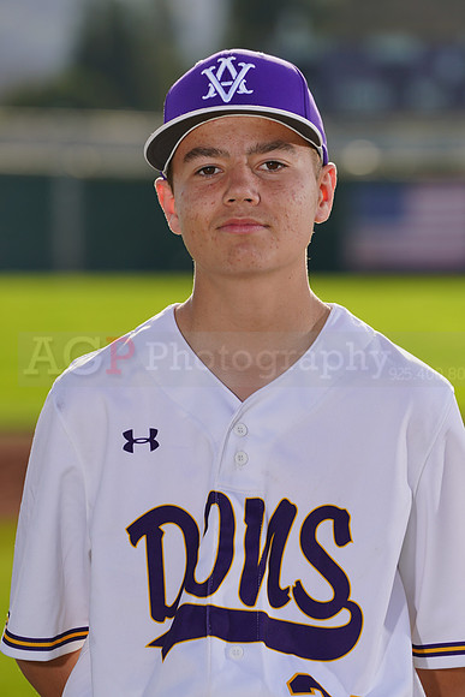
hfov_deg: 4.4
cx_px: 232
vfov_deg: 6.6
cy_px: 348
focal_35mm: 312
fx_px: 6041
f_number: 9
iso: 100
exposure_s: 1/250
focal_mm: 312
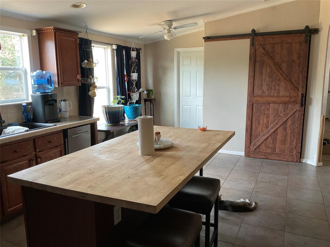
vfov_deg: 48.2
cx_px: 165
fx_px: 276
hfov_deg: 61.7
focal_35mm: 29
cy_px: 124
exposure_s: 1/60
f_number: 1.8
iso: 125
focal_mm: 3
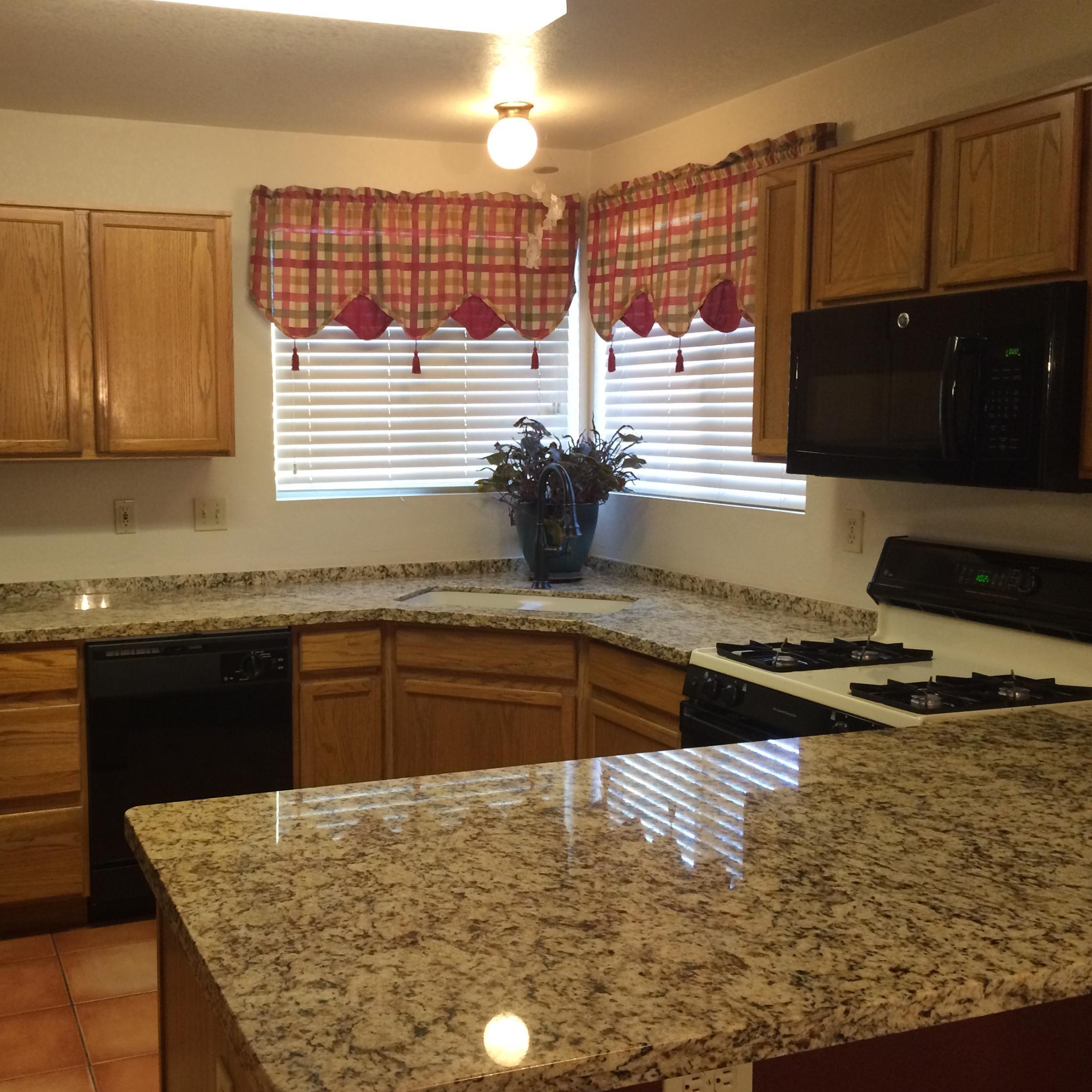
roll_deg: +1.7
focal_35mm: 35
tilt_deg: -7.4
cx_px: 375
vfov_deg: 47.2
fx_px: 1249
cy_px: 554
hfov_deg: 46.6
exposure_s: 1/30
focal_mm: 4.15
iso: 160
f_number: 2.2
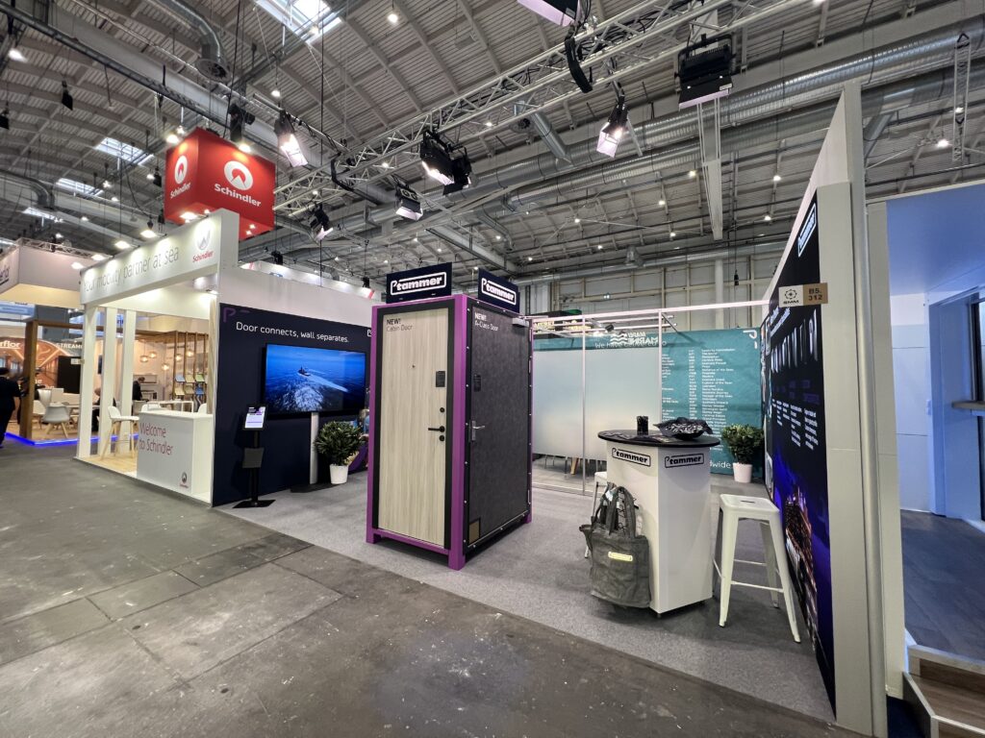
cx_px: 492
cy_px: 369
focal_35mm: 13
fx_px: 370
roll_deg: +0.6
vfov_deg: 89.9
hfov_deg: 106.2
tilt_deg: +2.3
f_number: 1.8
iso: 125
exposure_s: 1/100
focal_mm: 1.57
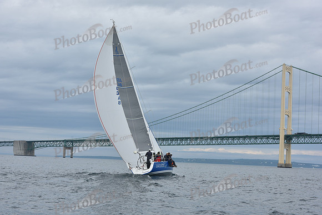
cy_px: 108
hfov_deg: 28.8
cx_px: 161
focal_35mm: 70
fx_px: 626
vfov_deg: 19.5
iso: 250
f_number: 10
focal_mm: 70
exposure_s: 1/800
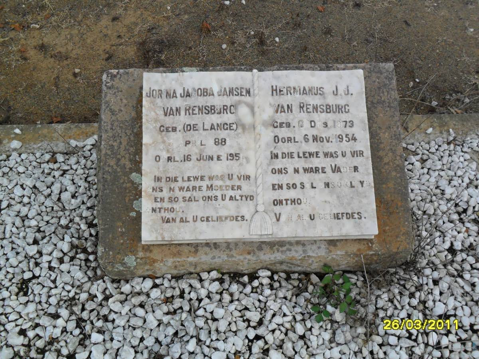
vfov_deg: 44.2
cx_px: 240
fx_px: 443
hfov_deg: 56.8
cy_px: 180
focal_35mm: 32
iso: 100
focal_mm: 5.7
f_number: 3.7
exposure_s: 1/180
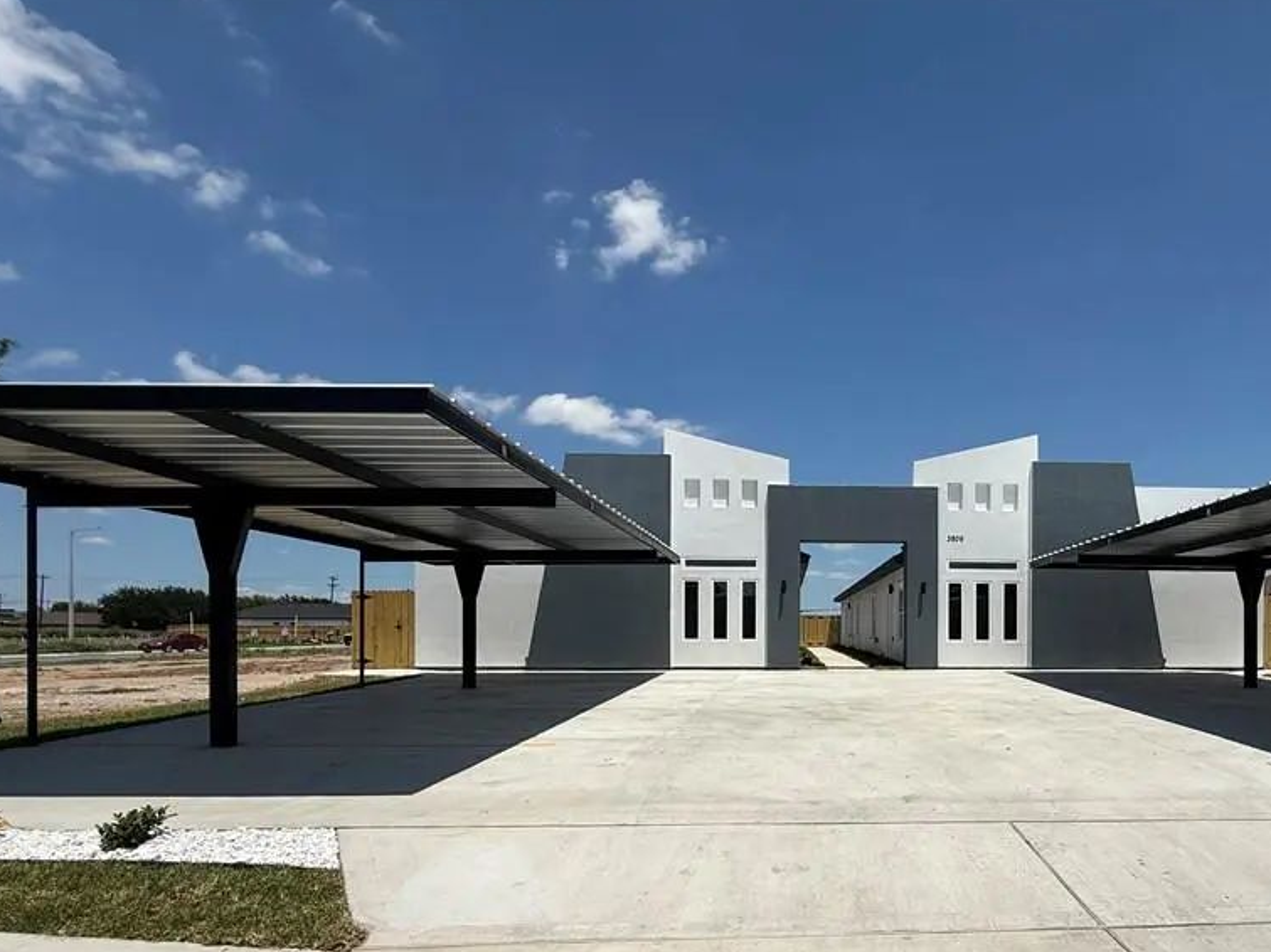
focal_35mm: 19
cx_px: 825
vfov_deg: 66.8
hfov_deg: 82.4
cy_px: 634
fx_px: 698
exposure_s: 1/6803
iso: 64
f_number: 2.2
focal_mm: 2.22
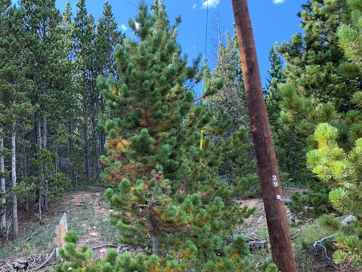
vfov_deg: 34.1
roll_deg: +0.6
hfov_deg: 42.7
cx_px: 70
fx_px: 439
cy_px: 174
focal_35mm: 42
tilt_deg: +18.7
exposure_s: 1/158
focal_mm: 4.25
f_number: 1.8
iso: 25
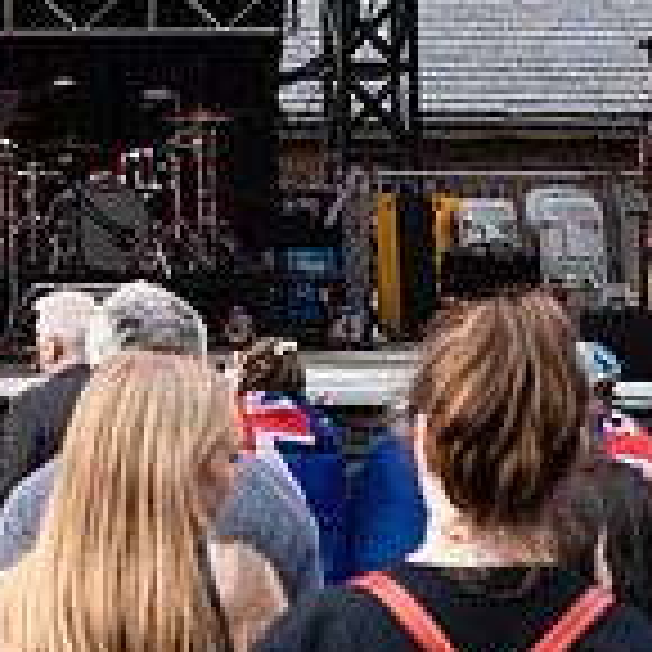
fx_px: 3601
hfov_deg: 9.7
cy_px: -20
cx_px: -642
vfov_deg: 10.3
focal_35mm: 169
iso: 640
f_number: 4.5
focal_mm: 44
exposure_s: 1/320
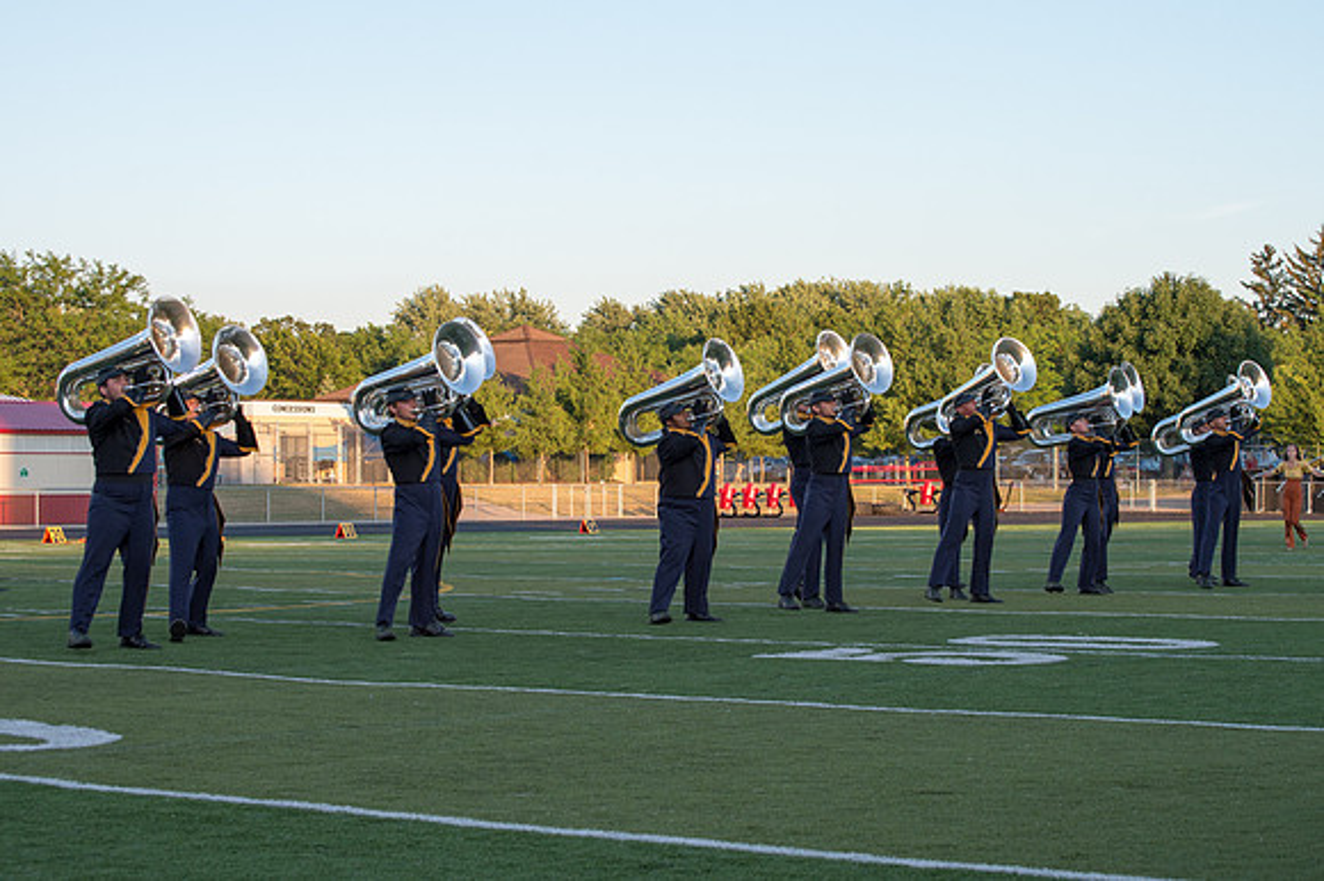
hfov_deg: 25.3
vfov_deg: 17.0
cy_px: 440
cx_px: 722
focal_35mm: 80
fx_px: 2943
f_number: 9
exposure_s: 1/320
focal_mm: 70
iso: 640
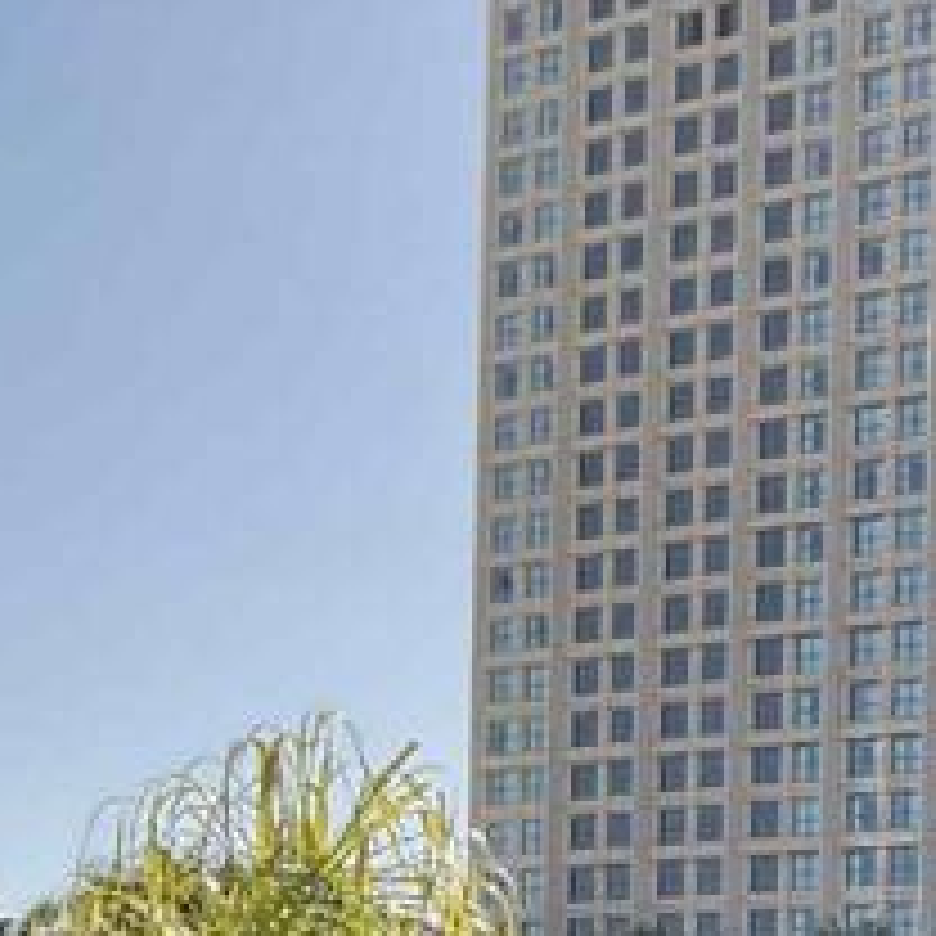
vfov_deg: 13.2
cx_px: 1899
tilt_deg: -0.3
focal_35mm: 126
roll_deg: -1.1
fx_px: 3855
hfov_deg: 12.2
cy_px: 1323
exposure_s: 1/1250
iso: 16
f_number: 1.8
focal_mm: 3
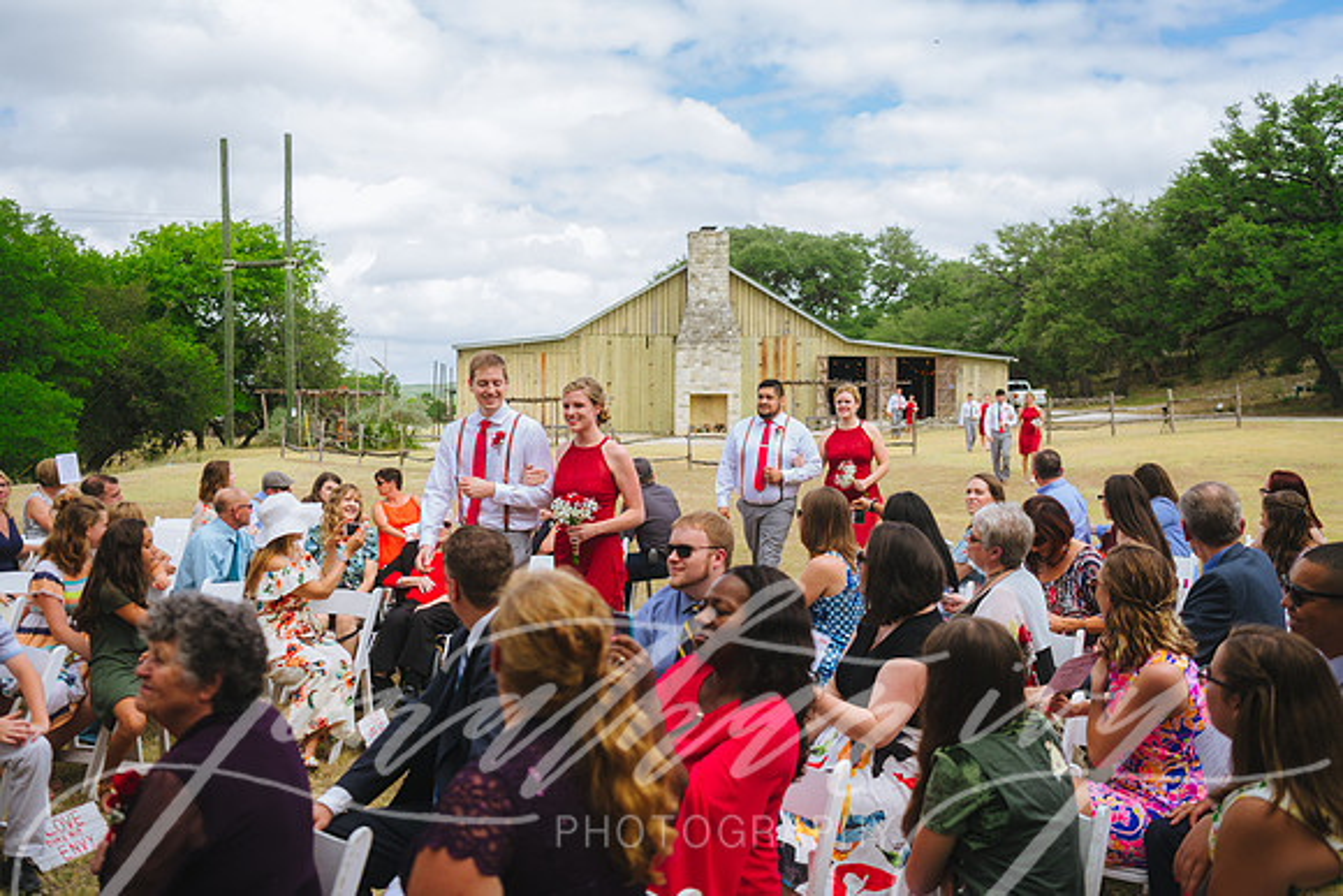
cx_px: 672
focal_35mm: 37
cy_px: 448
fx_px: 1389
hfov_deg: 51.6
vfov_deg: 35.8
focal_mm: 36
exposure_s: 1/320
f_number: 2.8
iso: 31
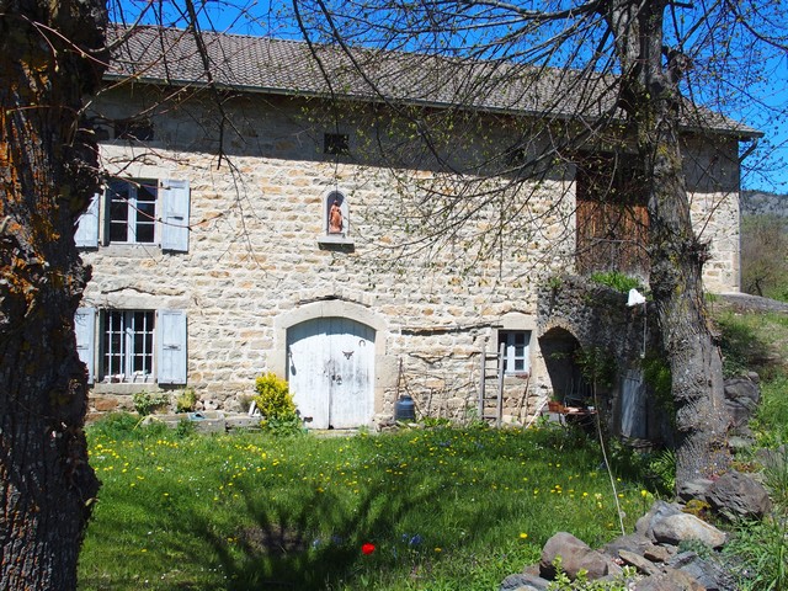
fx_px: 728
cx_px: 394
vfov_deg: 44.2
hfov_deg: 56.8
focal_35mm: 32
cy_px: 296
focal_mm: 6.7
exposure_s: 1/500
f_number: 4.5
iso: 100
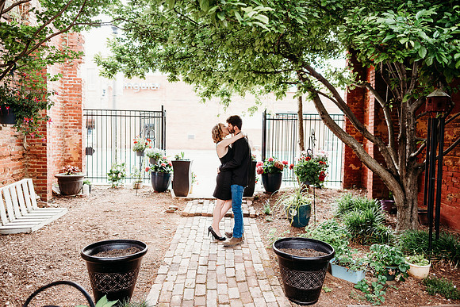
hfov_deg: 73.7
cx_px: 230
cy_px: 154
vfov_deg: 53.2
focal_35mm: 24
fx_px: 307
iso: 400
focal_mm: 24
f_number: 2.8
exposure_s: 1/160
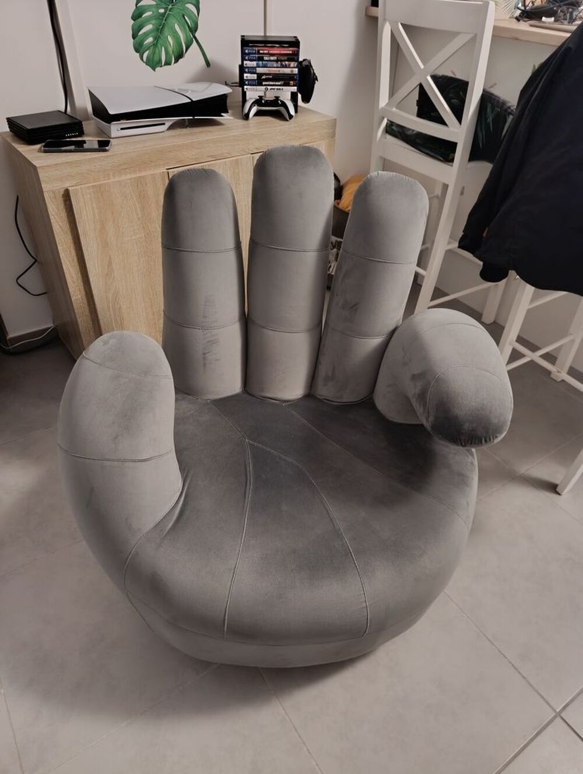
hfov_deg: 59.0
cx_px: 292
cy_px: 387
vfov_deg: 73.8
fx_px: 515
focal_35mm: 23
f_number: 1.65
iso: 3183
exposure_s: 1/12.5
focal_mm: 6.11
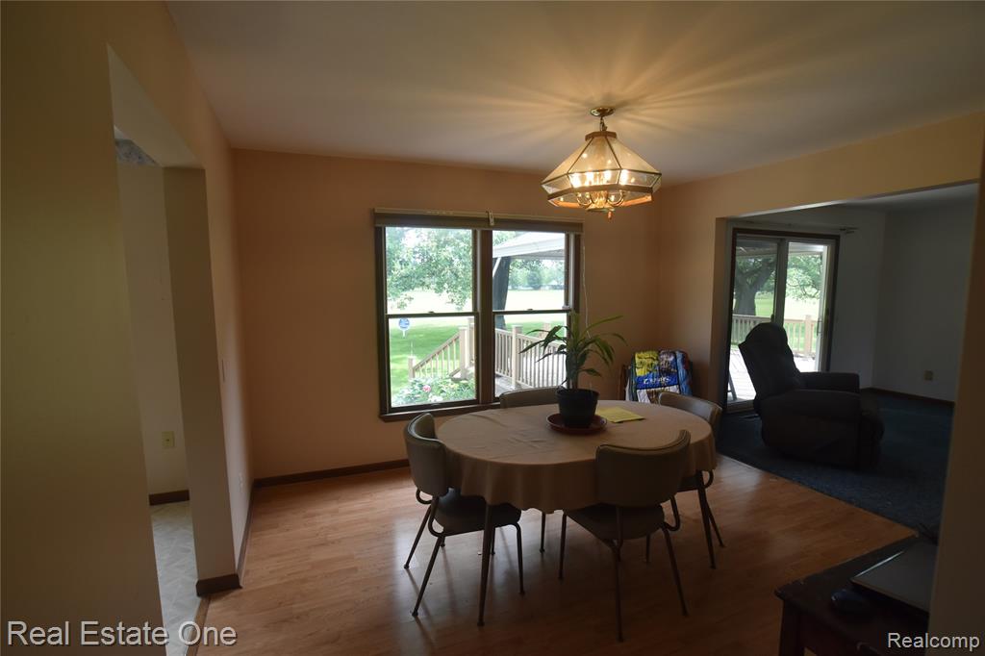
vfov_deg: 72.0
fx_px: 451
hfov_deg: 95.0
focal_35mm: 16
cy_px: 328
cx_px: 492
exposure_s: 1/250
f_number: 4.5
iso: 500
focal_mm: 11
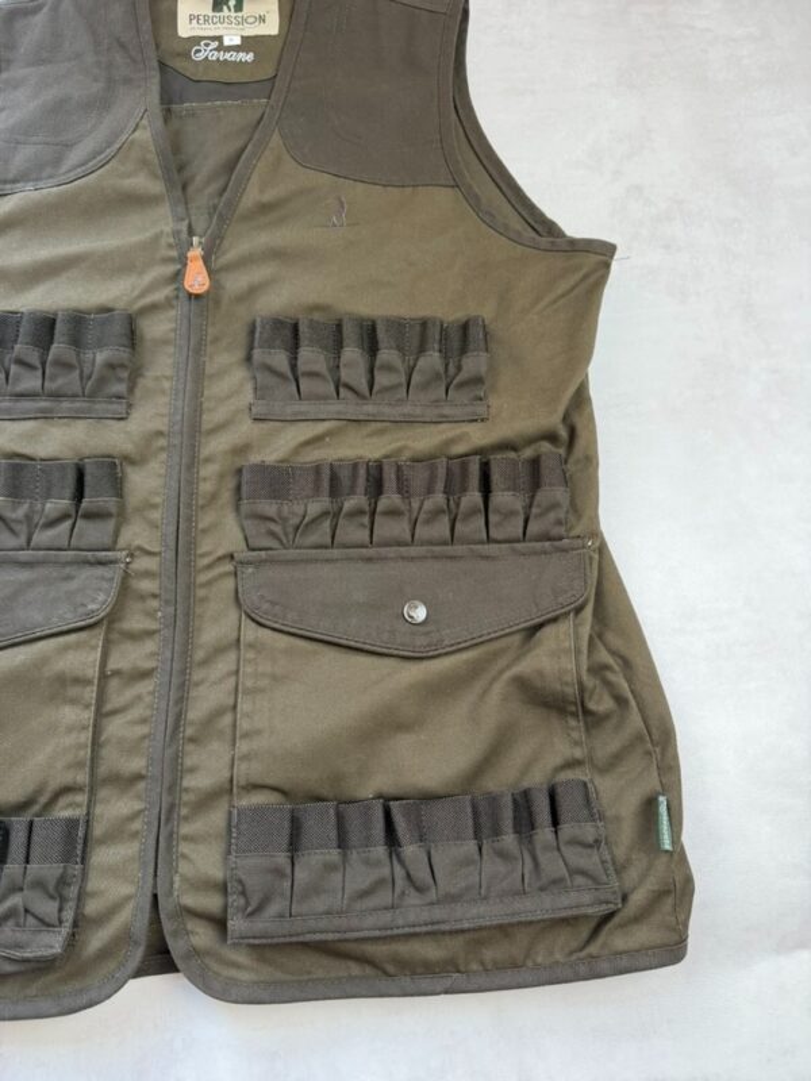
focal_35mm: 24
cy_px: 540
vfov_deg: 71.6
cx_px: 406
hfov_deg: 56.8
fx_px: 750
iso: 160
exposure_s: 1/100
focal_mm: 6.76
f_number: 1.78
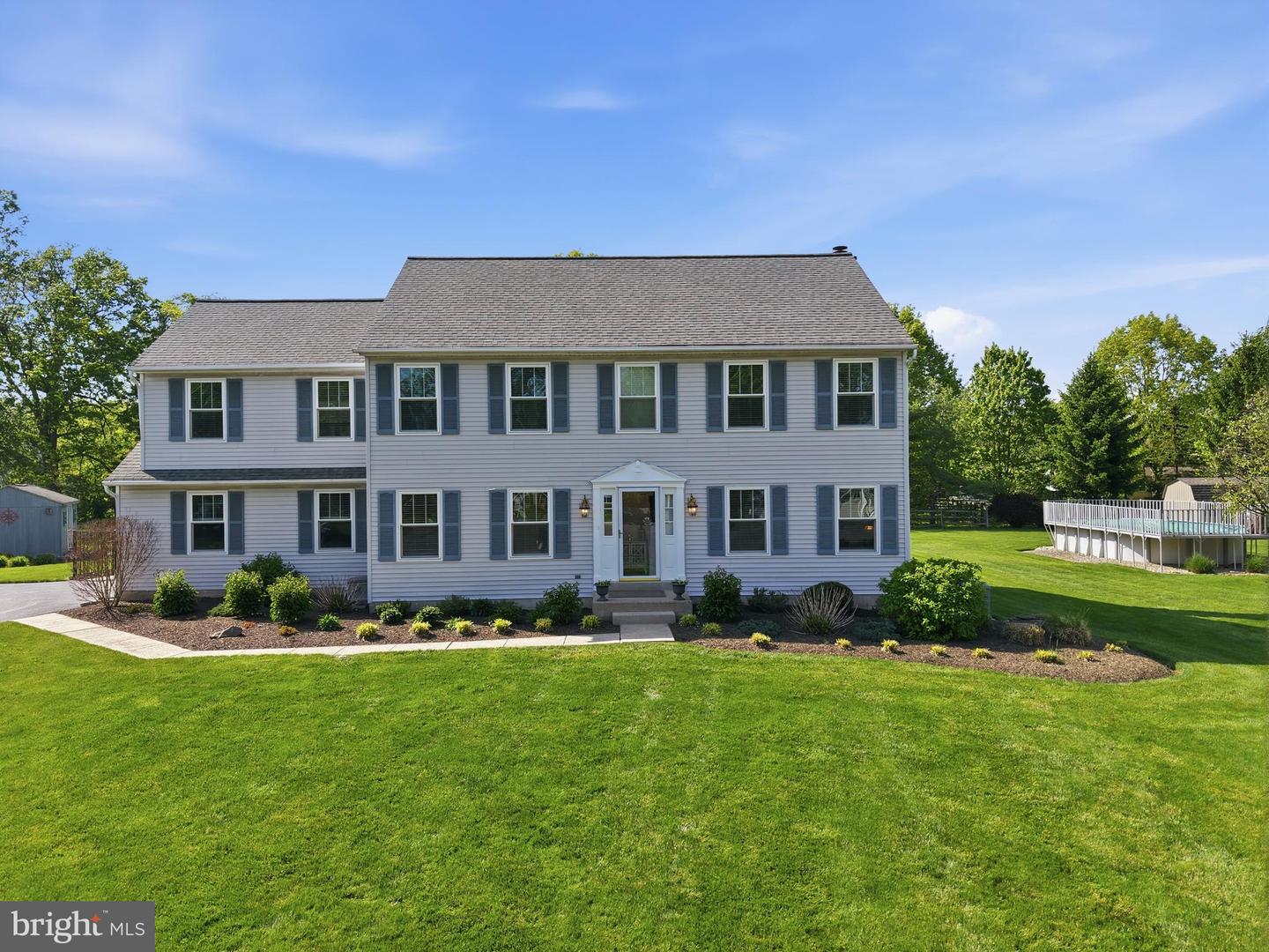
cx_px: 634
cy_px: 476
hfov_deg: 71.6
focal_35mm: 24
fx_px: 880
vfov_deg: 56.8
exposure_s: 1/5000
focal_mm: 8.7
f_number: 1.8
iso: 220
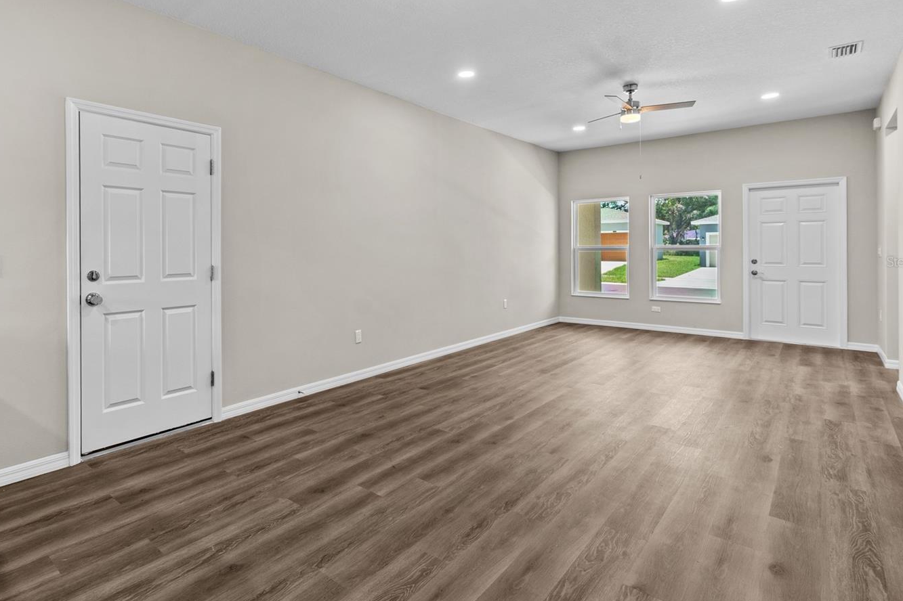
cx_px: 405
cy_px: 261
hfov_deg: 89.7
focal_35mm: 18
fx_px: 451
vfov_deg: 67.1
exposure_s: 1
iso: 100
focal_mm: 10
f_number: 7.1
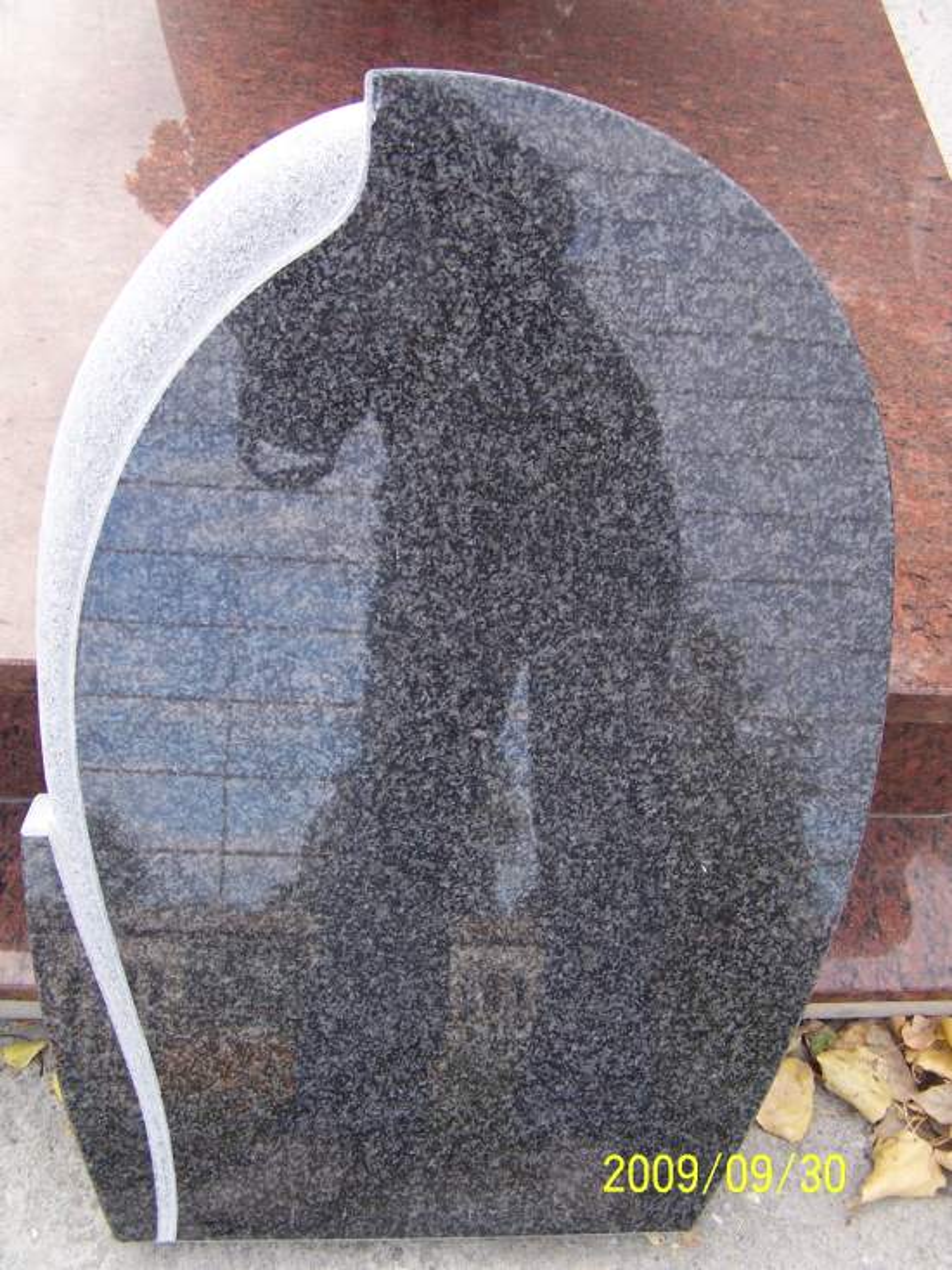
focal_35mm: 38
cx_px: 476
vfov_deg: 49.0
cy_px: 635
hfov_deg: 37.7
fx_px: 1393
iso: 80
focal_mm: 6.3
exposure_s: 1/80
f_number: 2.8
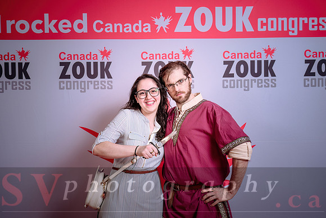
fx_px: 366
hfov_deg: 48.0
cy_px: 109
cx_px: 163
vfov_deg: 33.1
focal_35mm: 40
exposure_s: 1/160
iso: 100
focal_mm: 39
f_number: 5
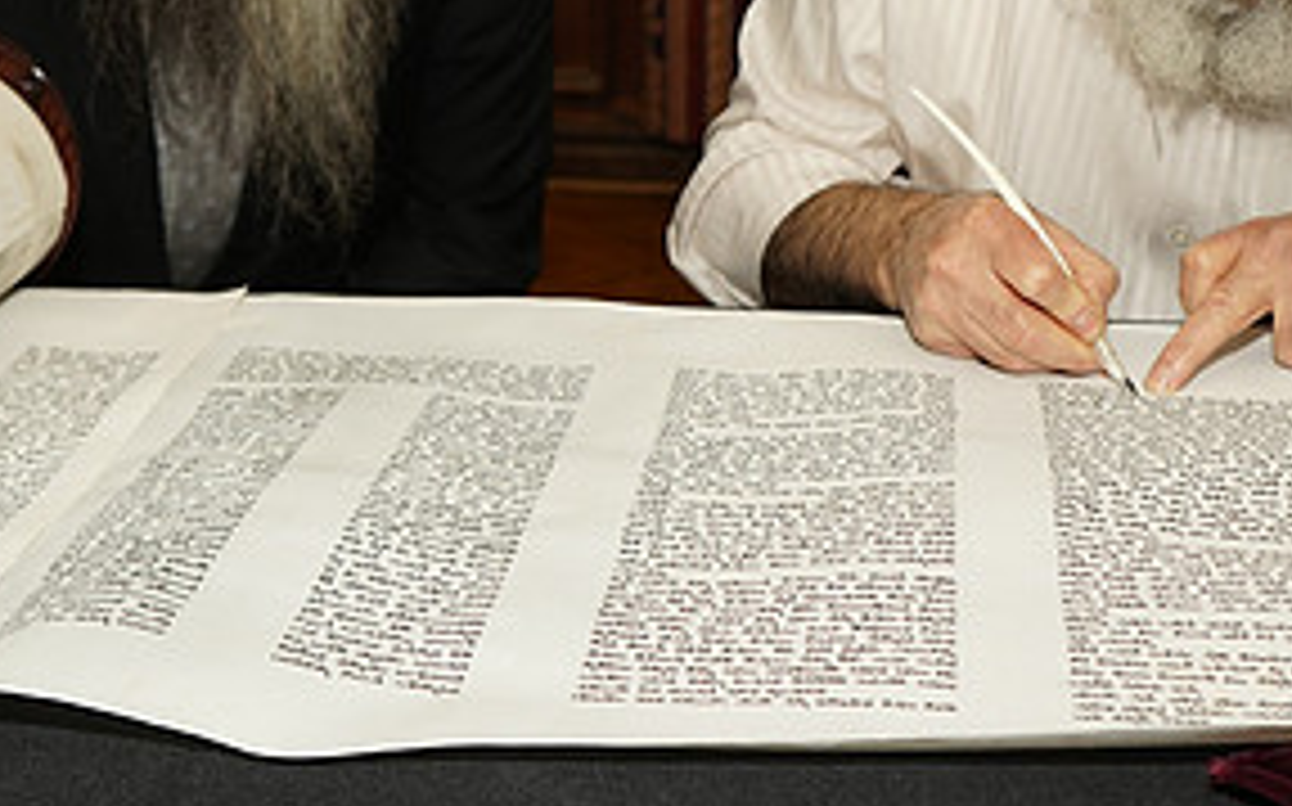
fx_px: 2323
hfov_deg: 31.0
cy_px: -11
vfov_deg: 19.1
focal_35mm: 66
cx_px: 743
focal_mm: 32
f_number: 4.5
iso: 500
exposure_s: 1/80
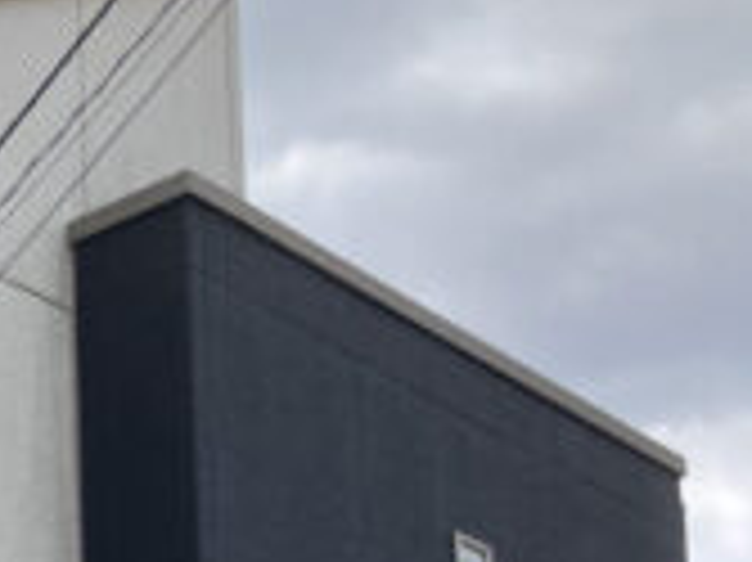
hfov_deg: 14.3
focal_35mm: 121
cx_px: -630
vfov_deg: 11.4
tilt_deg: +10.9
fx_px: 2627
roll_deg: -4.1
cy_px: 1016
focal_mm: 3.99
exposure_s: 1/1869
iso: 32
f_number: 1.8
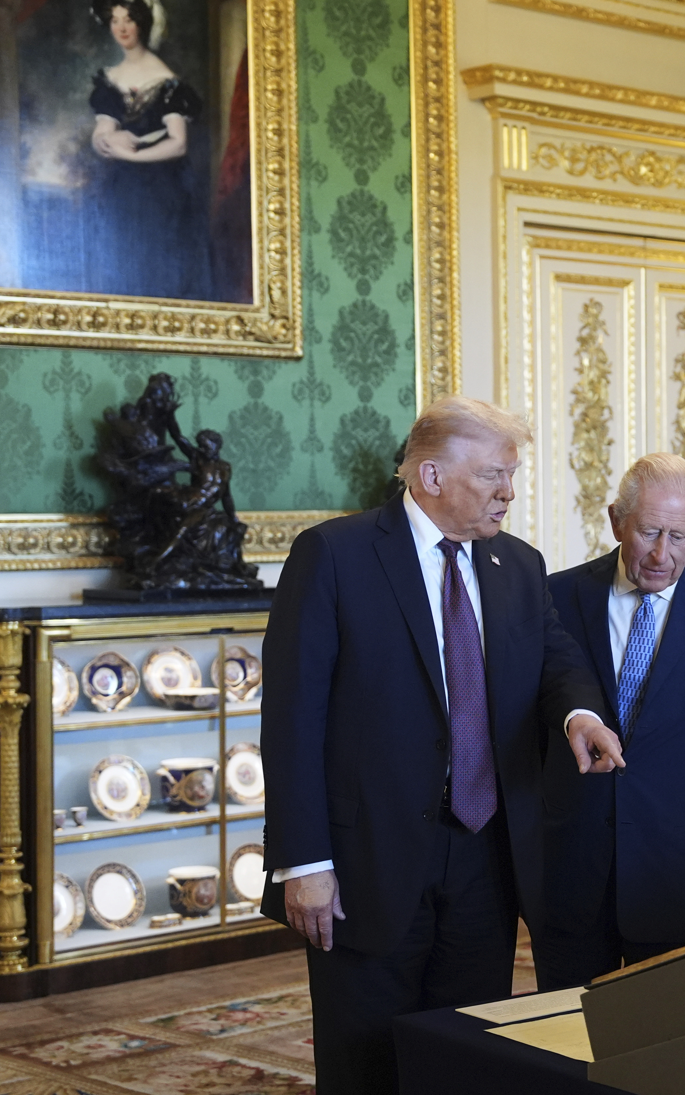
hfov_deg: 17.1
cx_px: 735
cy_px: 509
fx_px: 2210
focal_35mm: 74
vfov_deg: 27.8
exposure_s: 1/160
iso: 2500
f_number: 2.8
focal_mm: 41
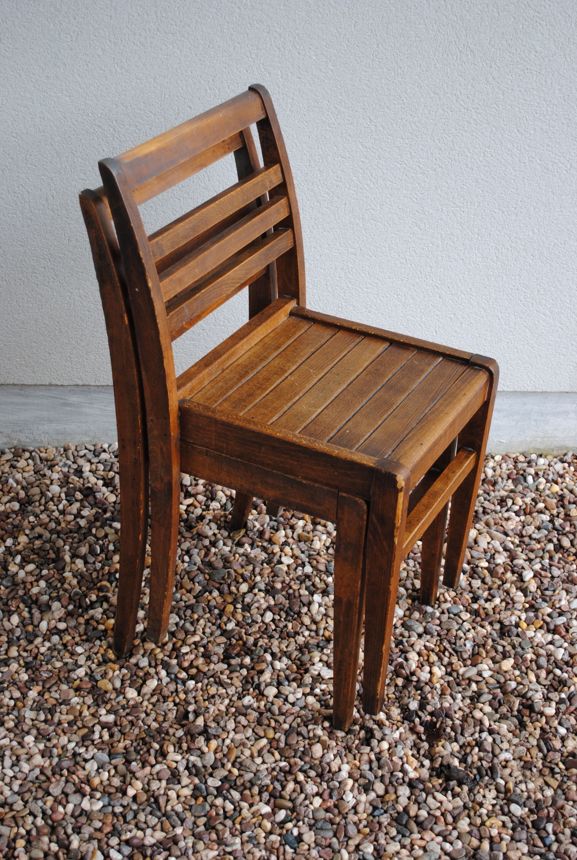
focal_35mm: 52
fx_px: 1256
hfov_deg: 25.9
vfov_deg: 37.8
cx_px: 288
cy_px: 430
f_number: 5
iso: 200
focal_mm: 35
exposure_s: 1/30
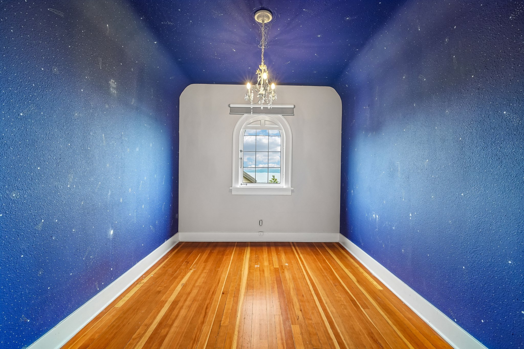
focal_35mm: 16
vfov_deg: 73.7
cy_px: 174
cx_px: 262
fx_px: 233
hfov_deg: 96.7
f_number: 8
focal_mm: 16
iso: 1600
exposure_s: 1/30
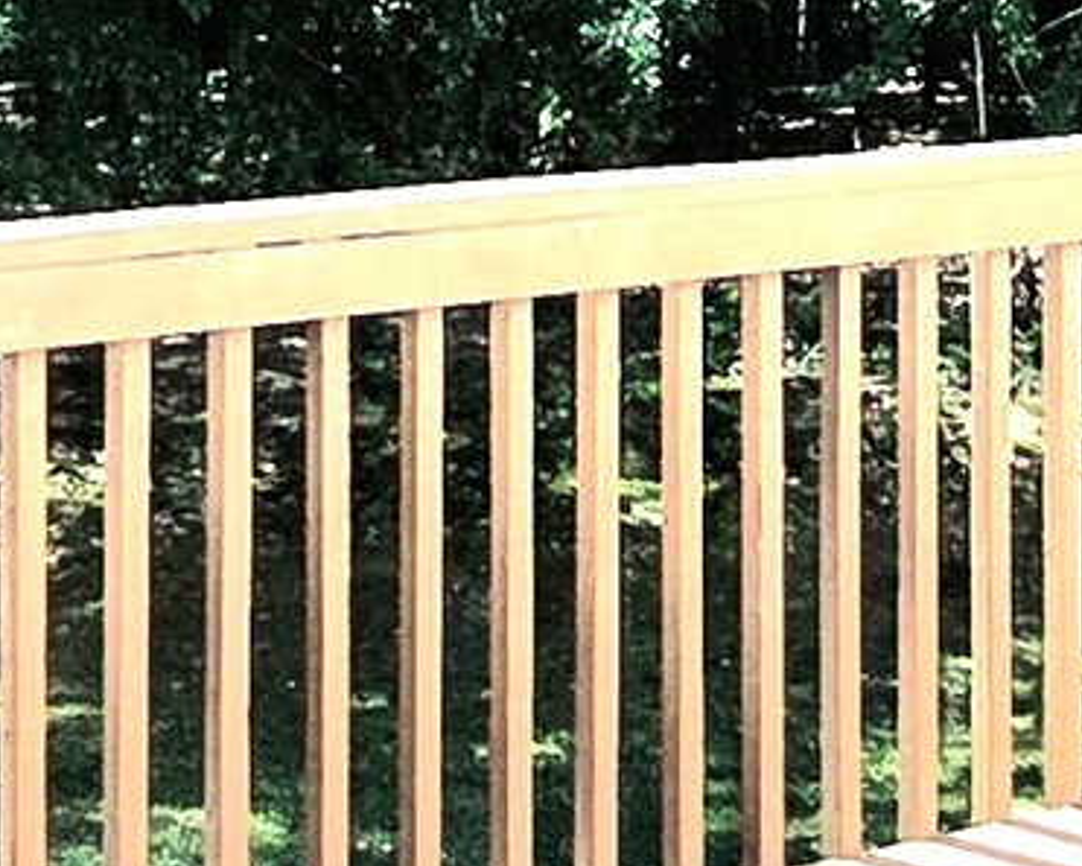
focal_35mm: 105
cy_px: -262
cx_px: 411
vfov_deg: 14.1
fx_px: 3363
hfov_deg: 18.2
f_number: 2.2
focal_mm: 2.2
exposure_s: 1/667
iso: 50
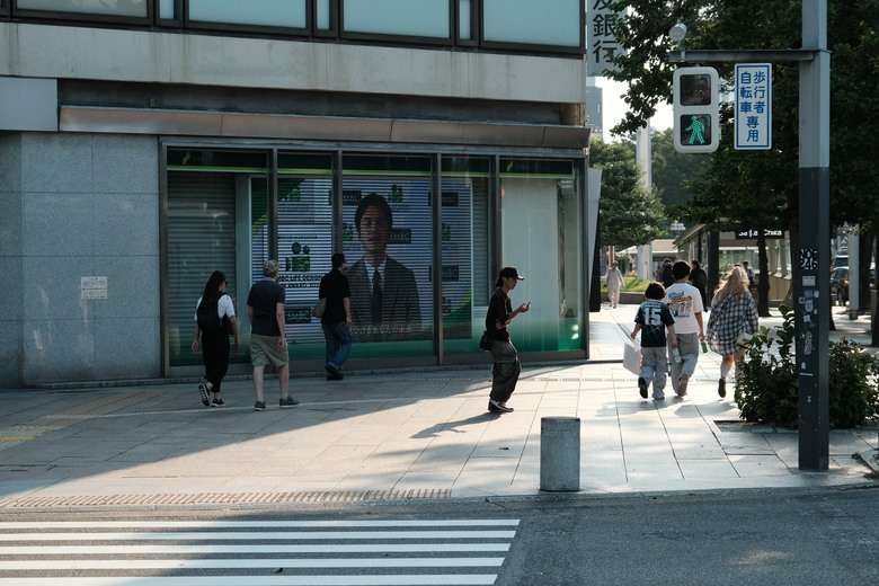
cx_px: 440
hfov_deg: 20.8
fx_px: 2393
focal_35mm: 98
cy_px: 293
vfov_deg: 14.0
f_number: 5
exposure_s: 1/680
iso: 400
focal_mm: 65.2
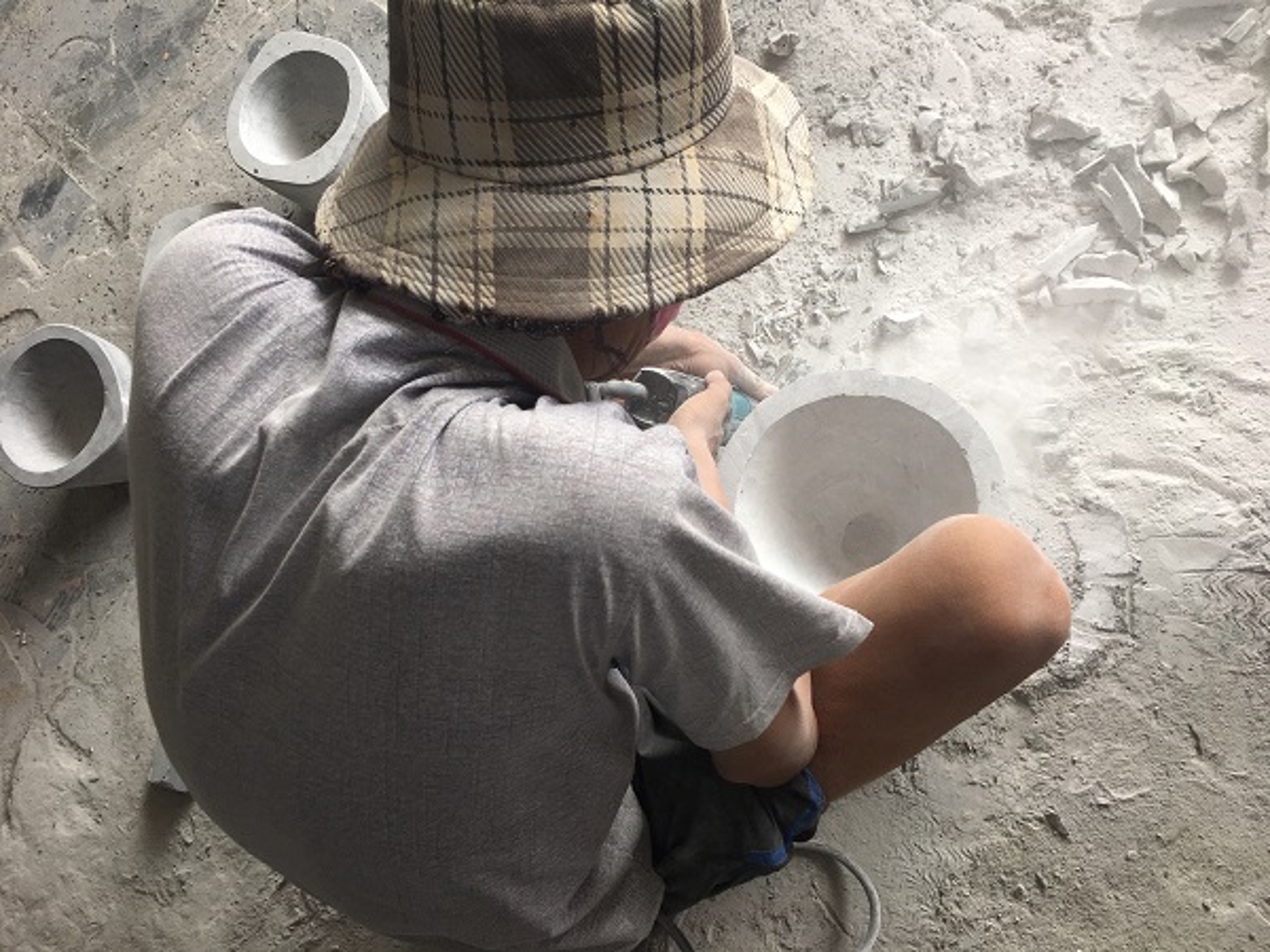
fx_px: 1064
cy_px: 476
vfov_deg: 48.2
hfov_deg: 61.7
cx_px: 635
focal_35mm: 29
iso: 32
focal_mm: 4.15
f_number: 2.2
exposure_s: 1/50
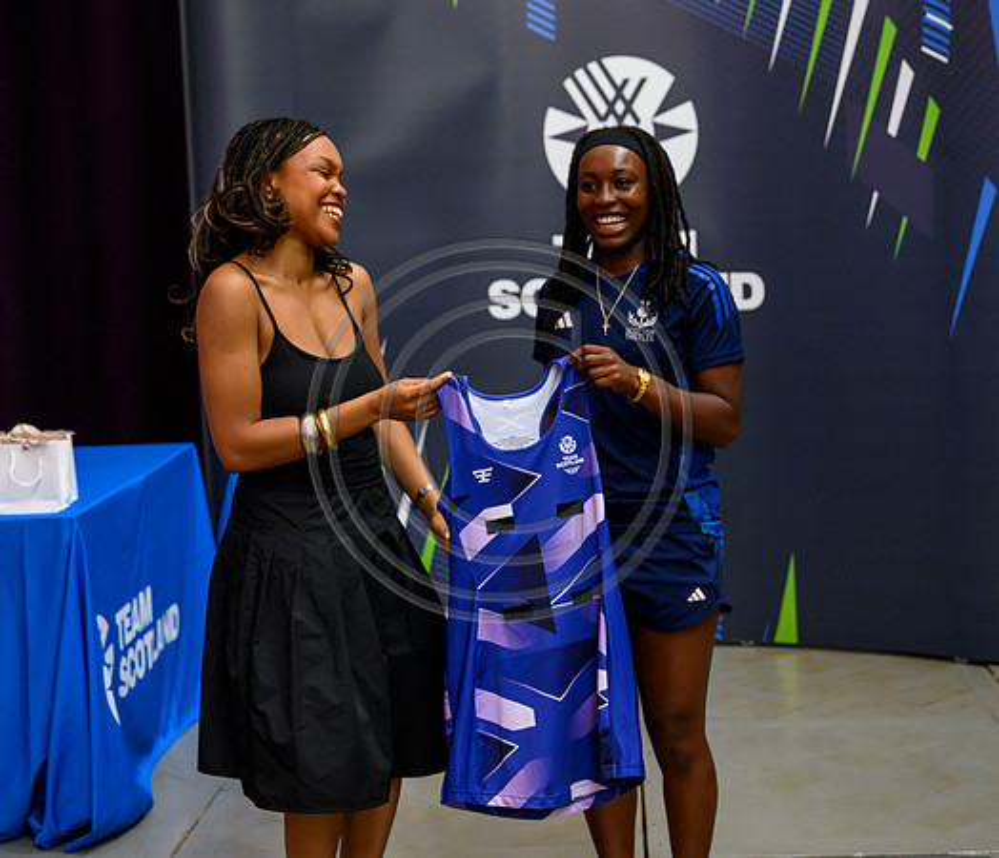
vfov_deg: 25.9
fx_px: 1867
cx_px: 530
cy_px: 401
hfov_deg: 30.0
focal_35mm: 61
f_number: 3.5
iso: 4000
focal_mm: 49
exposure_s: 1/250
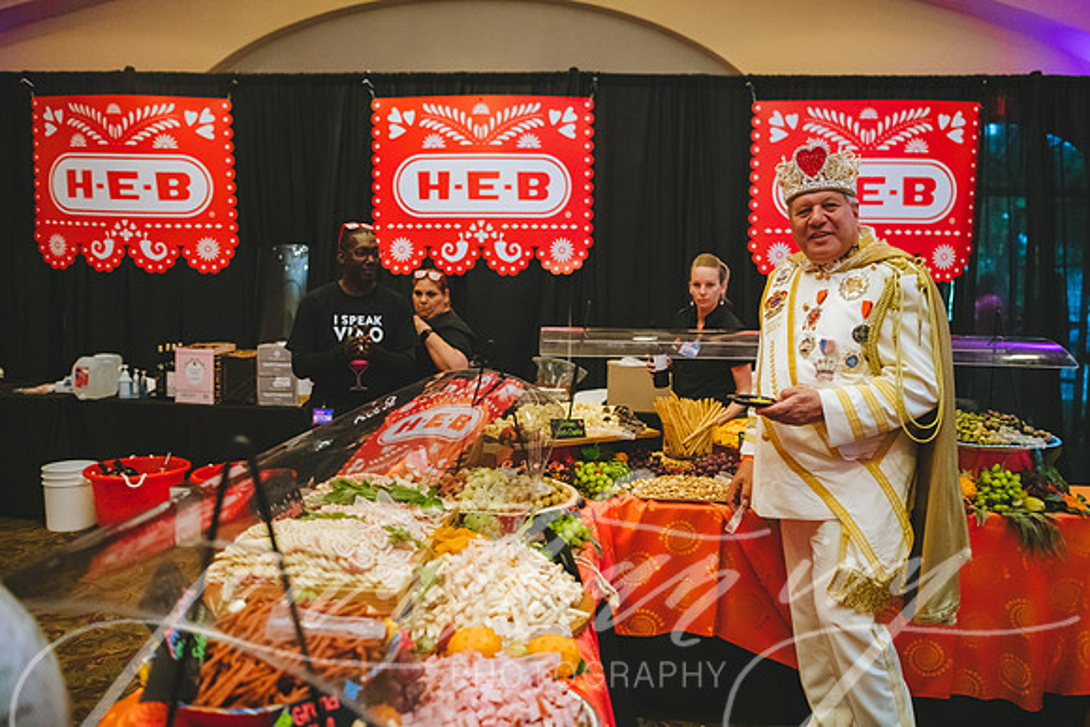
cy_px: 364
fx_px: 818
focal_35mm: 27
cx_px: 545
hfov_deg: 67.4
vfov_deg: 48.0
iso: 2500
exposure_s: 1/160
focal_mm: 27
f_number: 2.8
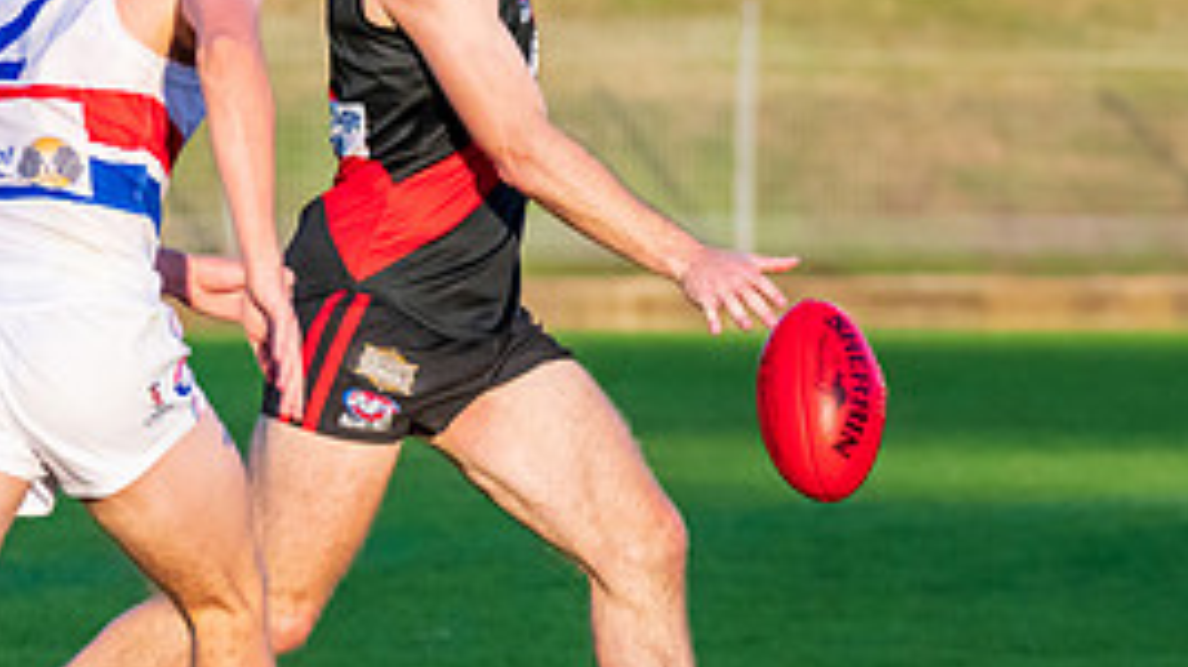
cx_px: 561
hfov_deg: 2.4
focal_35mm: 886
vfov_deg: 1.4
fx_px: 27902
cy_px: 128
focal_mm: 260
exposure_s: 1/2000
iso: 1250
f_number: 5.6
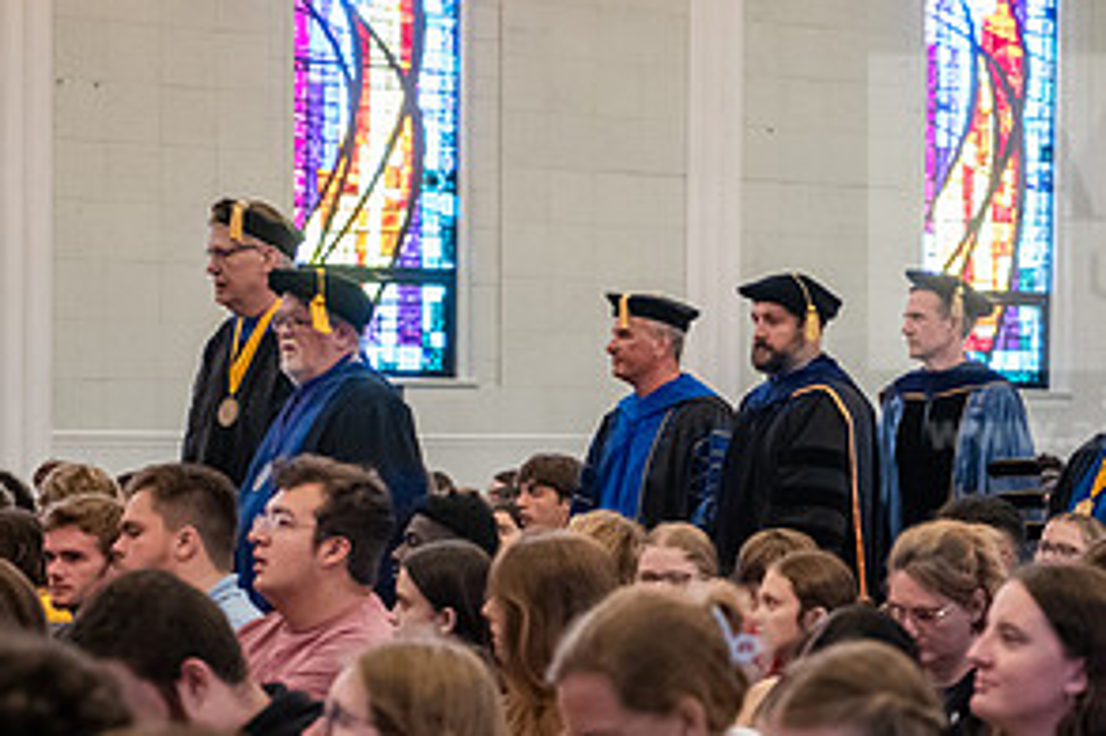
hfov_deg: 17.7
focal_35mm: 115
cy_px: 511
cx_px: 755
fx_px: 3531
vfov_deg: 11.9
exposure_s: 1/160
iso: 5000
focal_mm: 58
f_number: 3.2
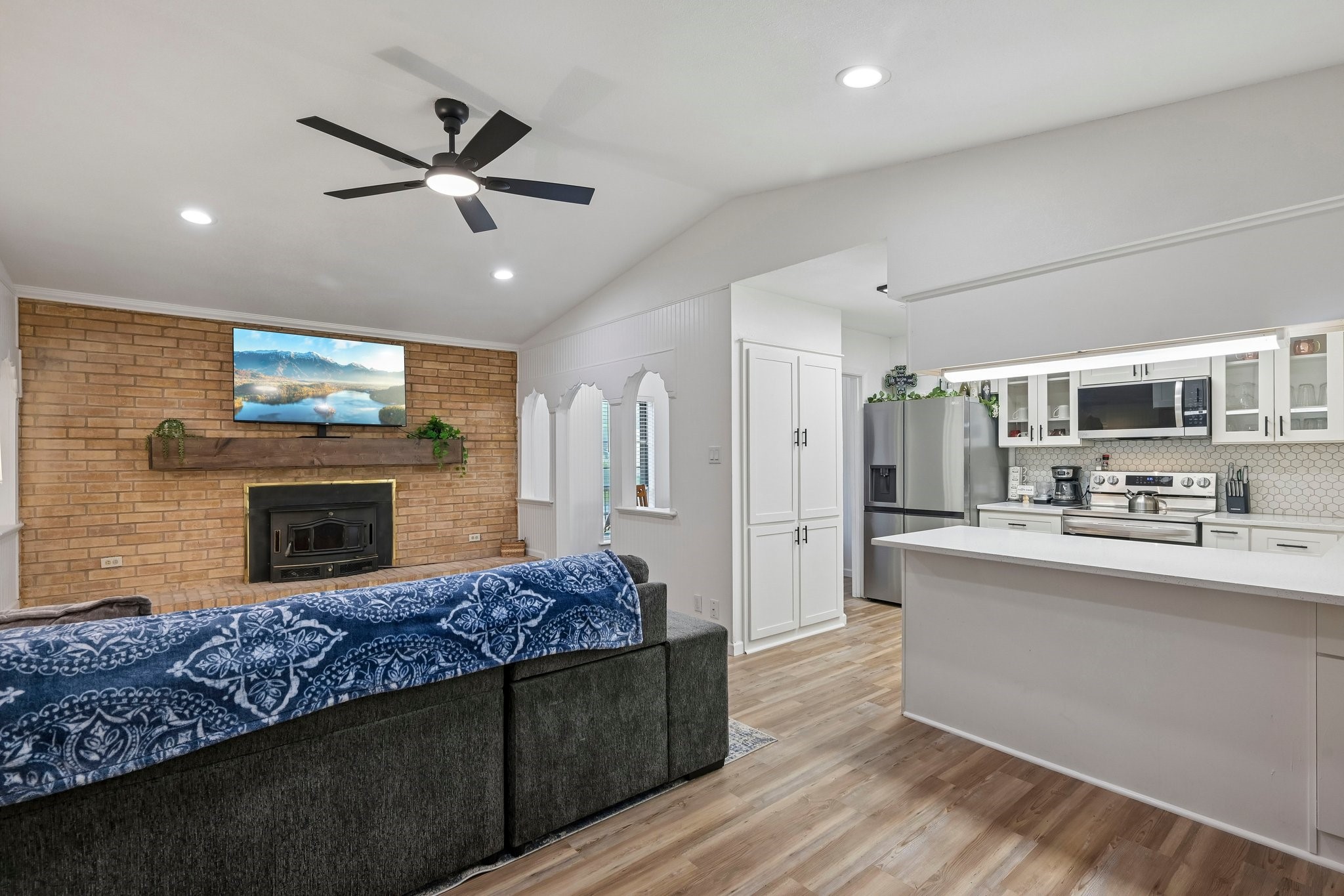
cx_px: 672
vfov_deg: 72.0
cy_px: 448
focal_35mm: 16
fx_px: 616
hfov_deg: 95.0
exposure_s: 1/20
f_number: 8
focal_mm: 16.5
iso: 400
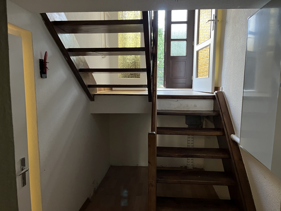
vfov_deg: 53.1
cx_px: 140
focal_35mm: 26
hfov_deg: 67.3
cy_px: 106
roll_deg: +0.0
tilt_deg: -3.7
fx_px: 211
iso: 500
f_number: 1.6
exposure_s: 1/33
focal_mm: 5.1
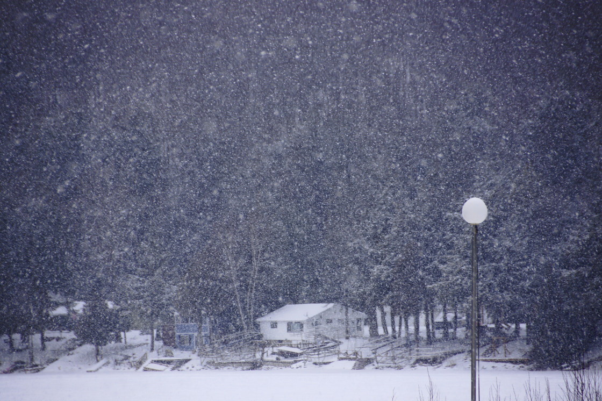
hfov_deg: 7.6
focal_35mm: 270
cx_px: 301
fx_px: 4513
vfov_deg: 5.1
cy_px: 200
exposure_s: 1/320
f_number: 6.3
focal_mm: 180
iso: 100
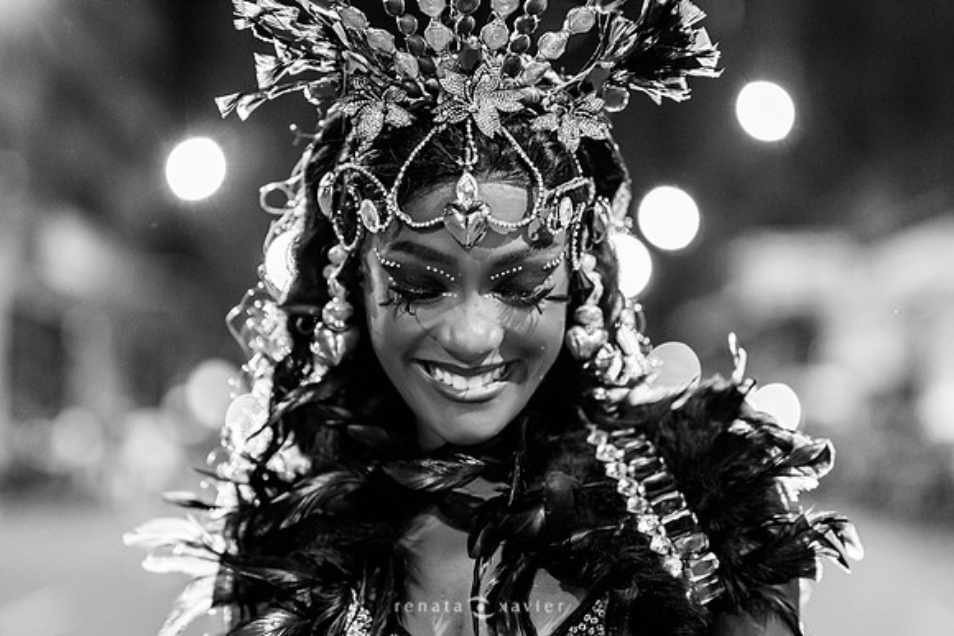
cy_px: 318
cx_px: 477
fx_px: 1988
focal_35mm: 75
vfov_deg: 18.2
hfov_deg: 27.0
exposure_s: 1/320
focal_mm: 50
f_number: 1.2
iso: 2000
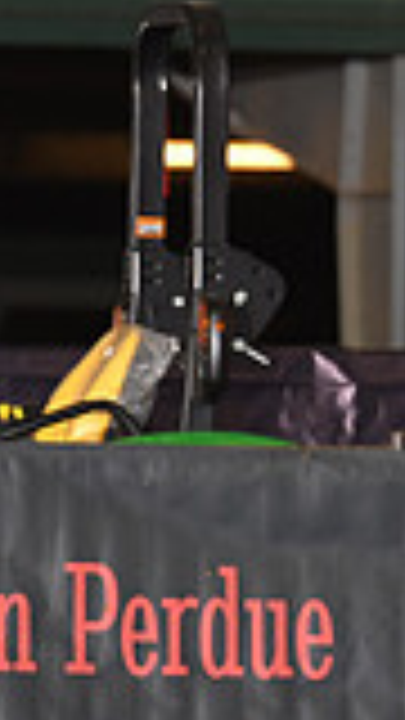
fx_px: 22547
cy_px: 745
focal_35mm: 1181
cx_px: 1102
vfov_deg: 1.8
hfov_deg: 1.0
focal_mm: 310
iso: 1000
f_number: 5.6
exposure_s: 1/250
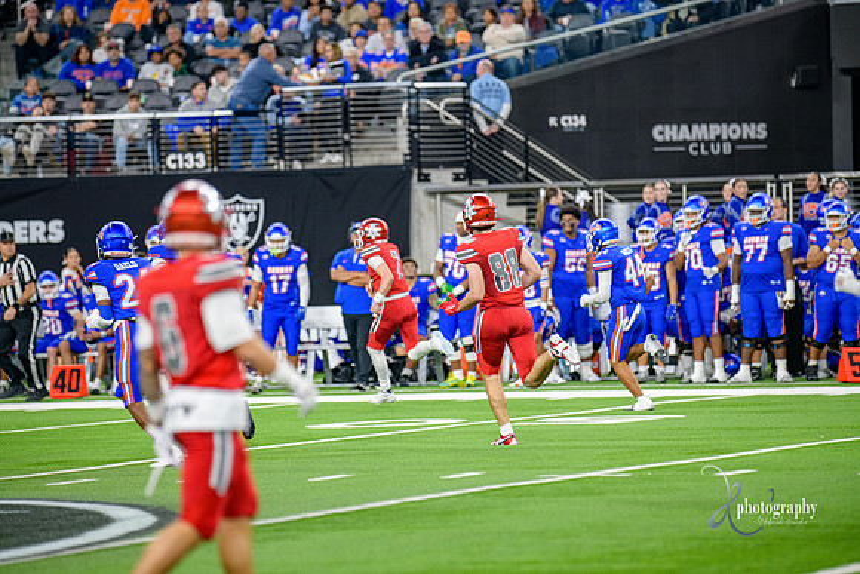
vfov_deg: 5.7
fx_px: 5734
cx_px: 430
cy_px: 287
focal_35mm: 240
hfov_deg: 8.6
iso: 1000
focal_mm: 240
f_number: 2.8
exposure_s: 1/400
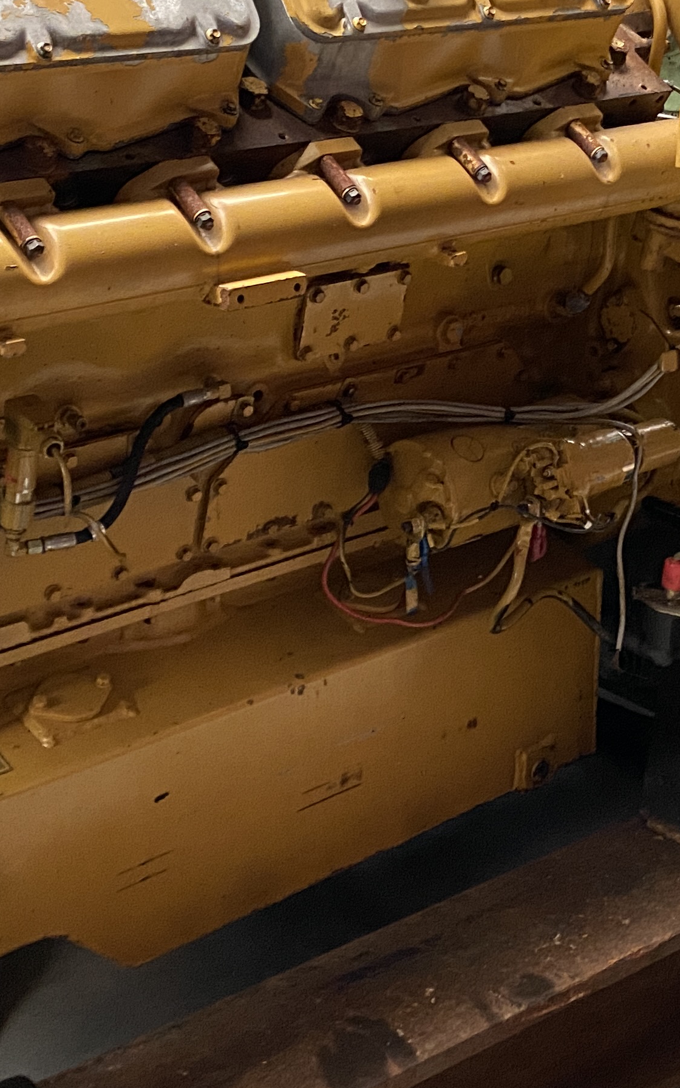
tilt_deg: -15.6
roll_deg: -0.6
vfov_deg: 32.8
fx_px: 1838
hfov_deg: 20.9
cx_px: 398
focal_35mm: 62
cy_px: 392
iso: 500
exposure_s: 1/40
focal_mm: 4.25
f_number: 1.8
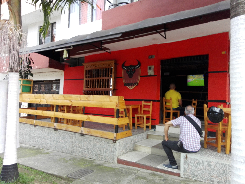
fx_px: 191
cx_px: 122
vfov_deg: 51.4
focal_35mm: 27
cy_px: 92
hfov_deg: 65.3
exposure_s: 1/50
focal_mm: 3.68
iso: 140
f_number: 2
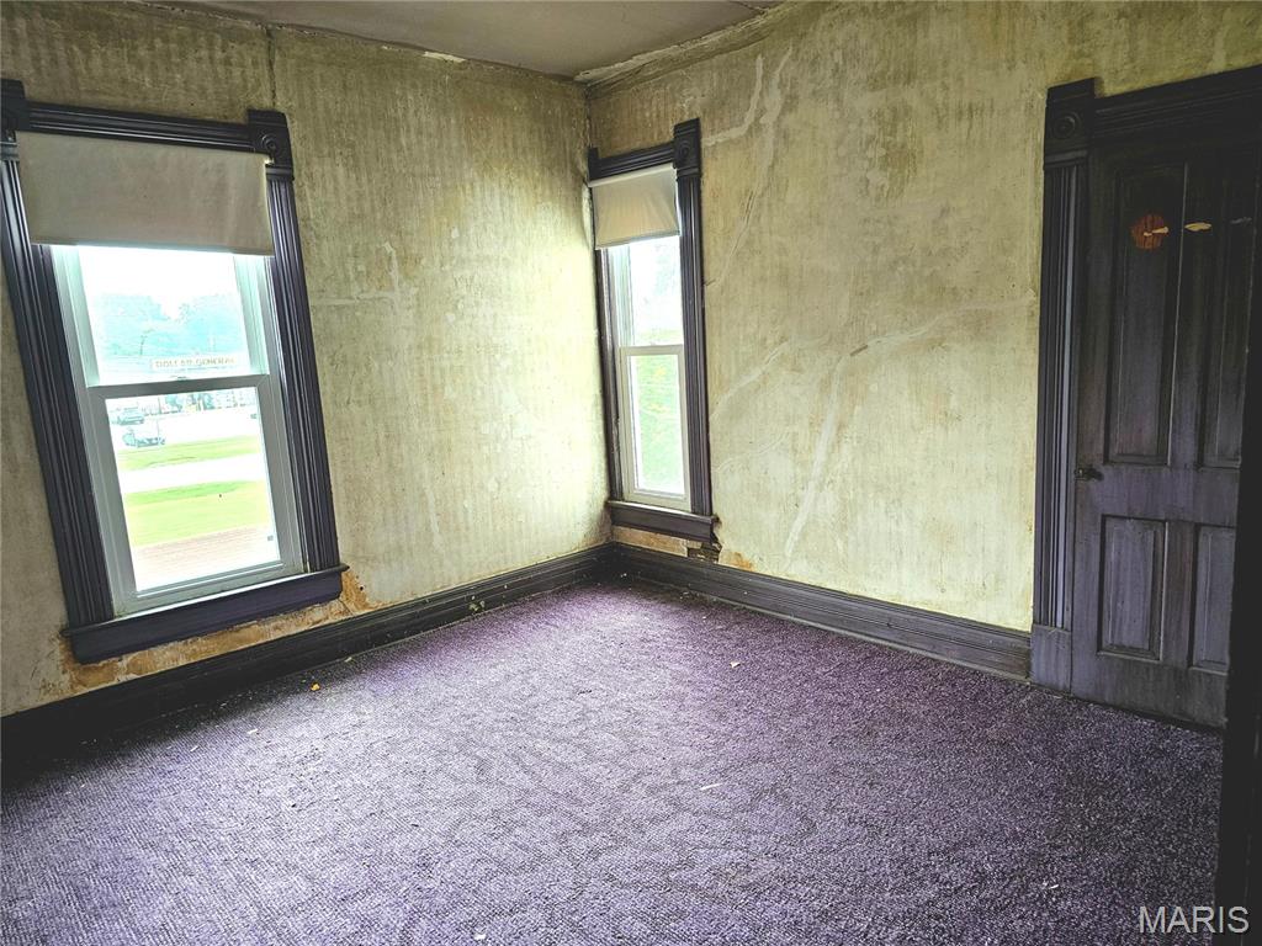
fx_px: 839
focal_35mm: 23
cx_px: 631
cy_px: 473
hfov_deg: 73.9
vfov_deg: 58.9
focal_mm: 6.3
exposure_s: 1/120
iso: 160
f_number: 1.7
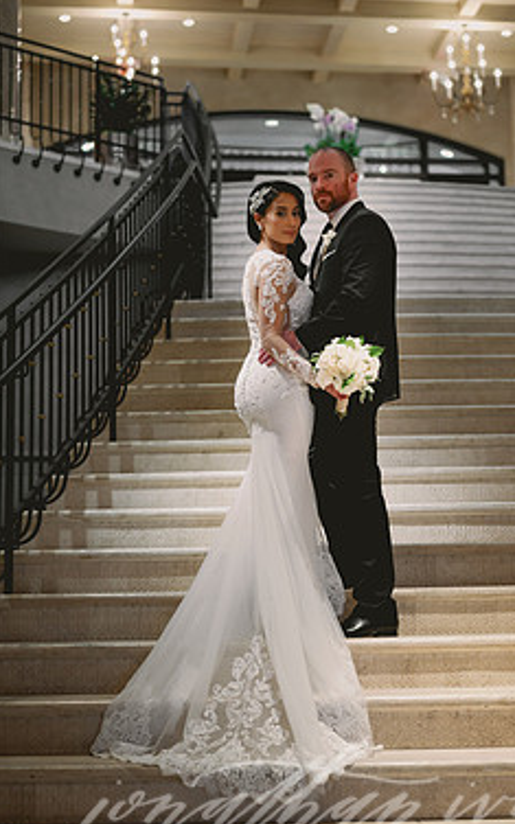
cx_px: 304
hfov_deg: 21.3
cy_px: 403
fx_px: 1370
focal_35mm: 61
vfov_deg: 33.5
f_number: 1.8
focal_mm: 50
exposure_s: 1/100
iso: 500
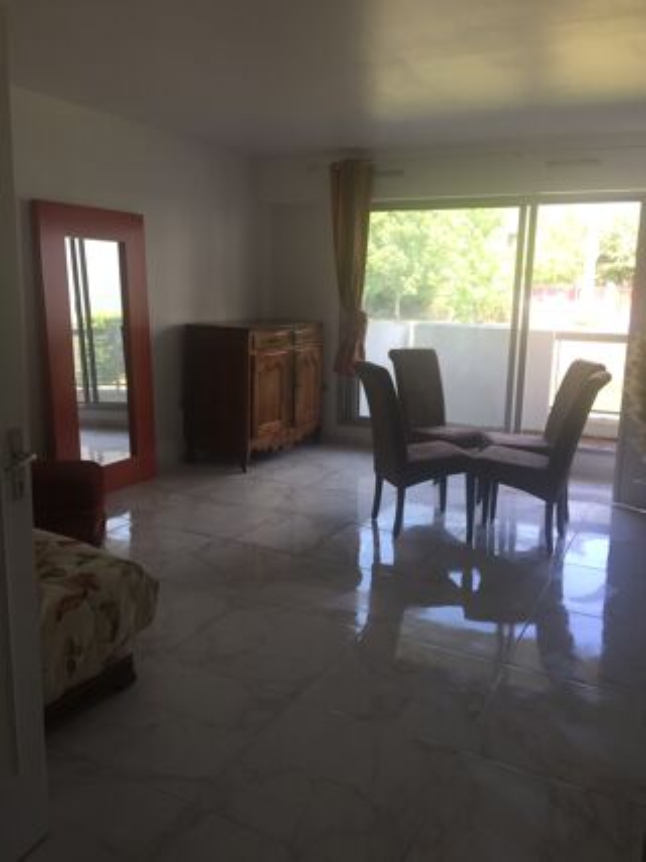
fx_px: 722
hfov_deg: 48.2
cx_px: 323
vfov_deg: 61.7
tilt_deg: -9.3
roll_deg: -1.8
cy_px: 431
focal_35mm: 29
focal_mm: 4.15
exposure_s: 1/100
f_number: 2.2
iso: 32
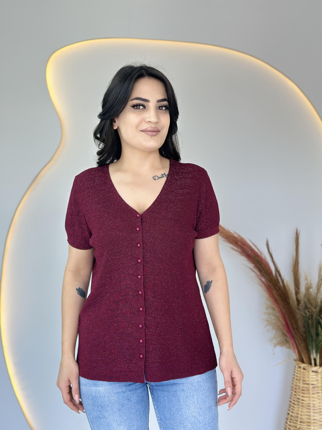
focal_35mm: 48
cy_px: 215
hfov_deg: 30.3
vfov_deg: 39.7
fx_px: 595
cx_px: 161
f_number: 1.78
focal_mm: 6.86
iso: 80
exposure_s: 1/193
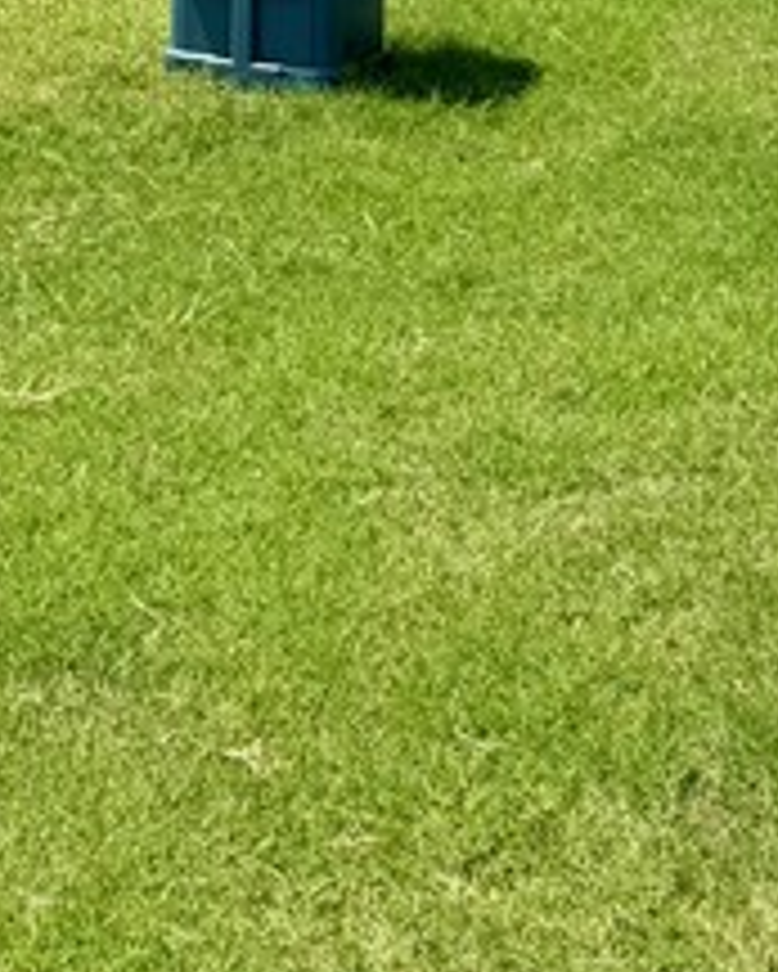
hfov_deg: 13.6
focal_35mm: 111
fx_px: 3193
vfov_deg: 13.9
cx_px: -108
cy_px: -1120
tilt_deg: +8.0
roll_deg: +0.6
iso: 80
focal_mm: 6.76
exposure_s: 1/5319
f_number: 1.78
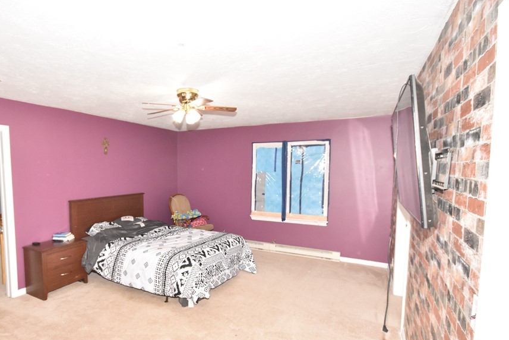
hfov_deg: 85.8
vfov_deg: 64.3
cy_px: 193
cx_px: 204
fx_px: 269
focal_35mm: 19
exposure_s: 1/60
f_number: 5.6
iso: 2000
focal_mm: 10
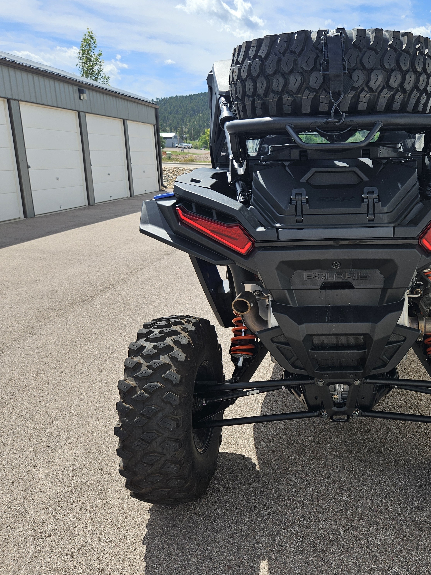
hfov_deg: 43.7
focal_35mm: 31
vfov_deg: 58.4
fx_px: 515
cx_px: 331
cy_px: 286
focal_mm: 5.4
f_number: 1.8
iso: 25
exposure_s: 1/1623
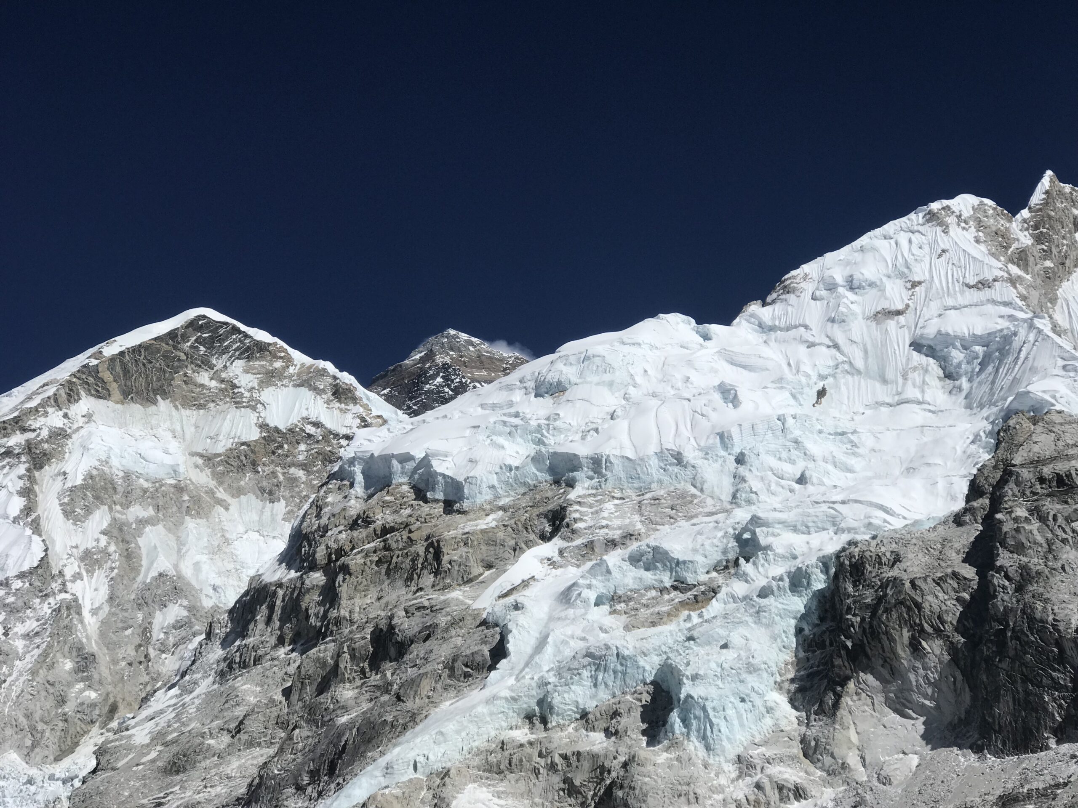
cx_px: 539
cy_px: 404
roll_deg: +1.1
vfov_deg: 25.7
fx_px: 1775
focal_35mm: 57
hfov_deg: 33.8
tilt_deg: +22.0
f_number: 2.8
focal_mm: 6.6
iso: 20
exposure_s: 1/3831
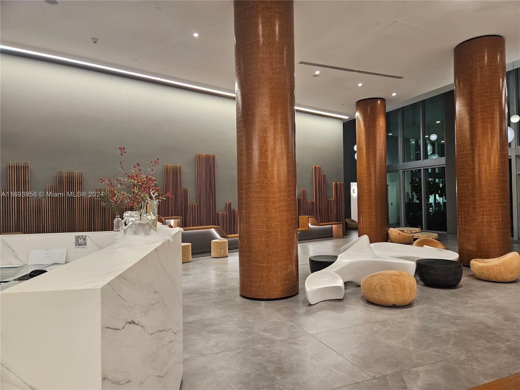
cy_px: 195
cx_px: 260
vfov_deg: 58.9
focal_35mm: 23
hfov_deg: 73.9
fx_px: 346
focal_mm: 5.4
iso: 320
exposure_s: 1/120
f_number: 1.8
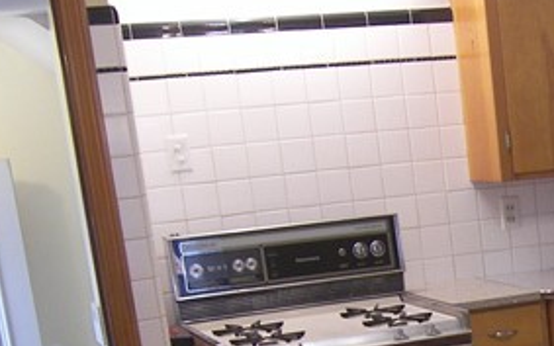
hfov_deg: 20.6
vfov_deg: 13.4
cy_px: 522
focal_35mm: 92
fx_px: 1389
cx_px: 722
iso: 100
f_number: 2.8
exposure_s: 1/15
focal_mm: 5
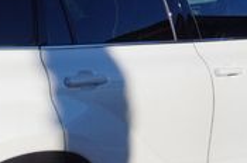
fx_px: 829
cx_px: -21
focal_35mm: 121
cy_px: 152
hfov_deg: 16.5
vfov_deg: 11.2
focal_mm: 22
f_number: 13
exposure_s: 1/200
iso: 100
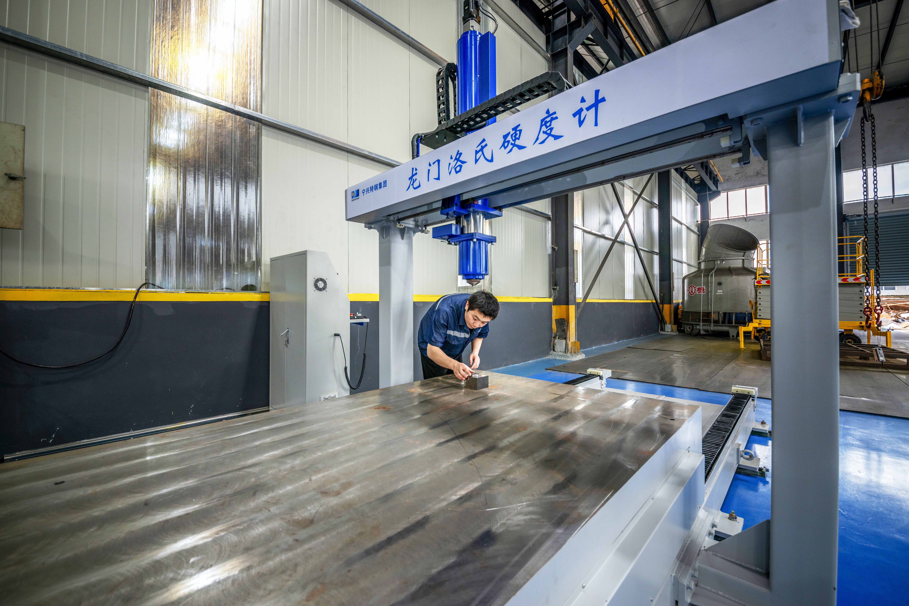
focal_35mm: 14
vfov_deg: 81.2
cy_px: 303
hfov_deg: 104.2
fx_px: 354
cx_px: 454
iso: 320
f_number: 4.8
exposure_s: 1/50
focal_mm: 14
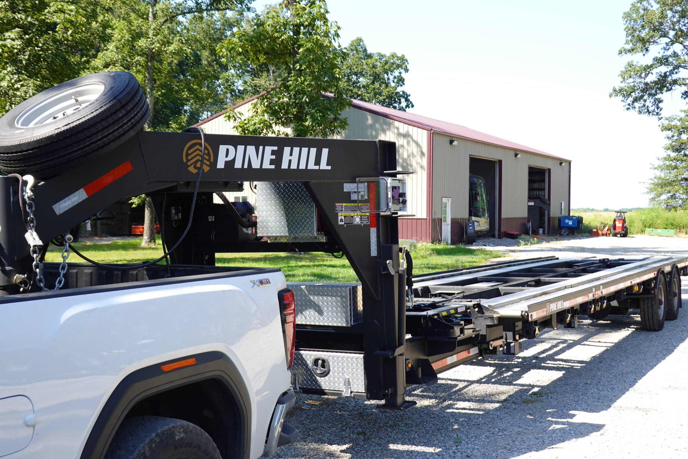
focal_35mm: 45
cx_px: 344
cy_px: 230
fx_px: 860
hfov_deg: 43.6
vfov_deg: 29.9
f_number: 4
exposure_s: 1/200
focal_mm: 16.54
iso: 100
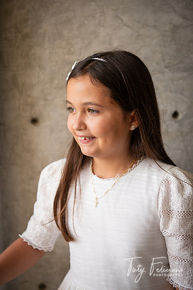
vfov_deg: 32.4
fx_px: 499
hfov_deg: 21.9
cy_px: 145
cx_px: 96
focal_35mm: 62
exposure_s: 1/125
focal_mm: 62
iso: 400
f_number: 3.5
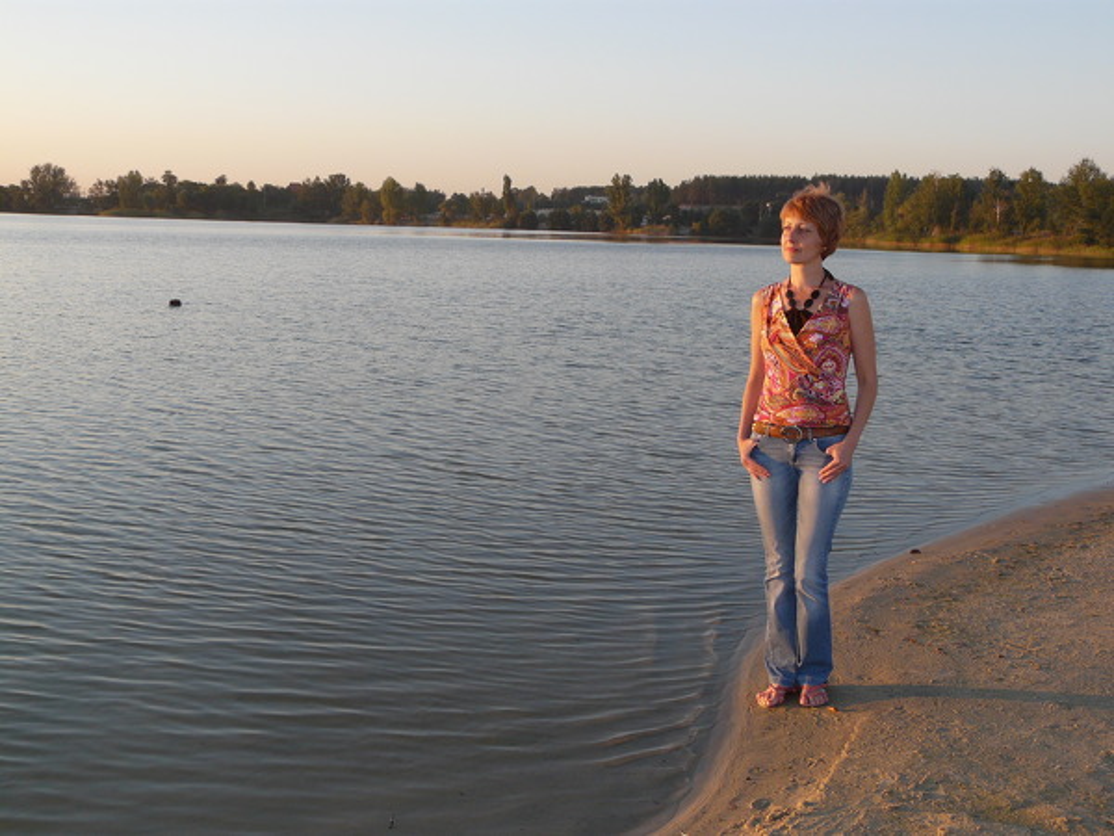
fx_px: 1384
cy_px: 418
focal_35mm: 43
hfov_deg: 43.9
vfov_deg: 33.6
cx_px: 557
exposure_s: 1/160
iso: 100
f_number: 4
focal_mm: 7
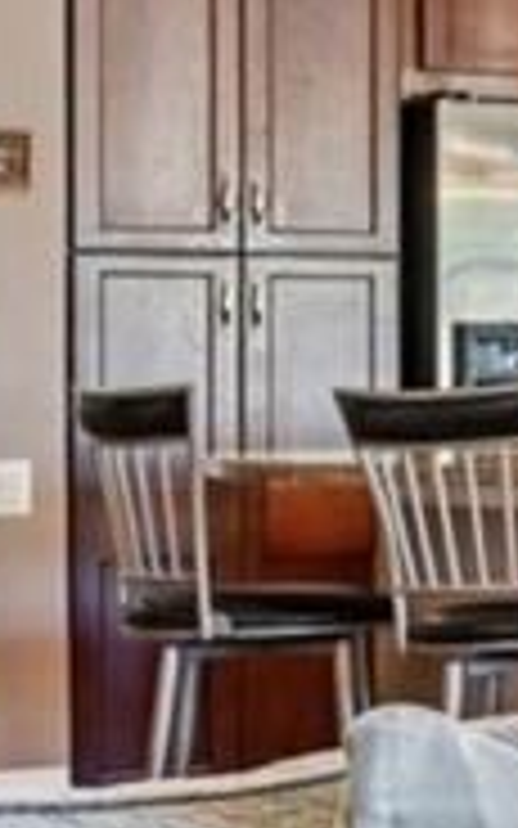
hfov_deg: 6.2
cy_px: 302
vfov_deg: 16.8
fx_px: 2801
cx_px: 2604
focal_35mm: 124
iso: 400
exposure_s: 1/6
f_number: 8
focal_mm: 14
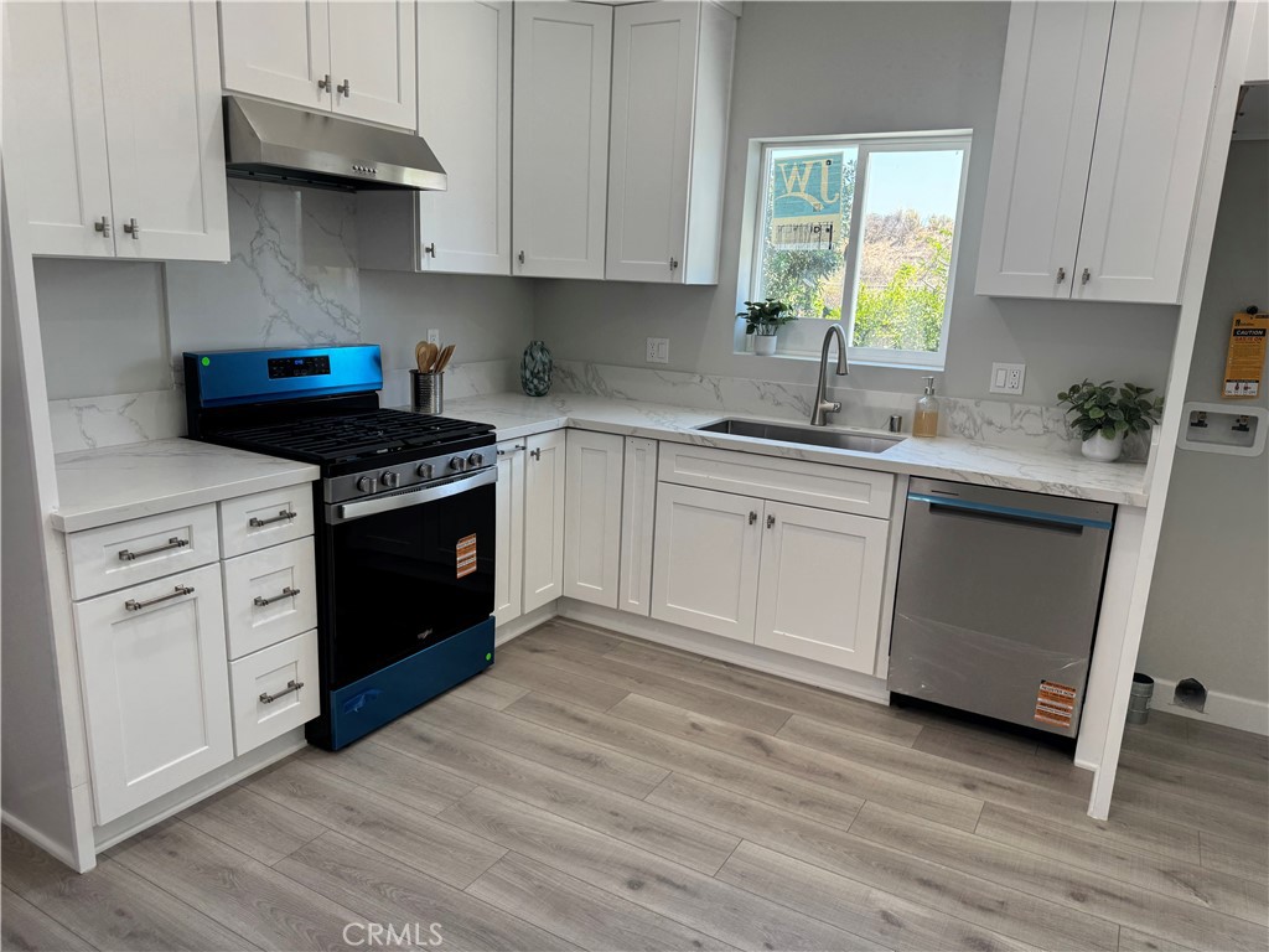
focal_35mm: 24
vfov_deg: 56.8
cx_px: 634
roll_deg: -1.2
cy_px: 476
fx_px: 880
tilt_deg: -13.5
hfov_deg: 71.6
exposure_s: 1/126
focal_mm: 6.76
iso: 50
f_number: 1.78
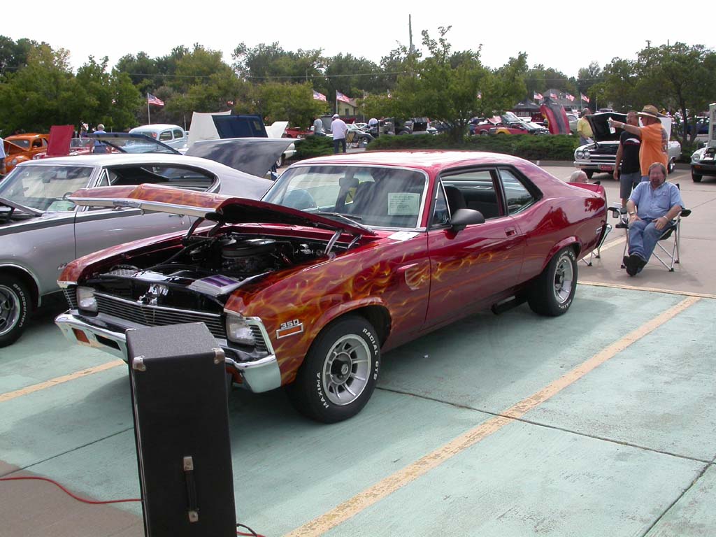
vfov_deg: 37.7
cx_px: 358
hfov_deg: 49.0
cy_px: 268
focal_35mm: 38
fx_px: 786
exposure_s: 1/319
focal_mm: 7.85
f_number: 6.7
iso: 100
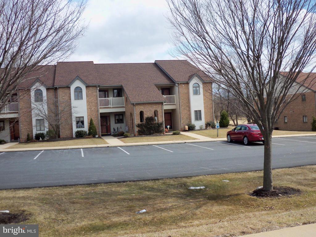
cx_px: 158
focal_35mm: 34
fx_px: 310
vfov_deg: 41.8
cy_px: 118
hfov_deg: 54.0
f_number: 2.9
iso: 80
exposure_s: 1/800
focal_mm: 5.7
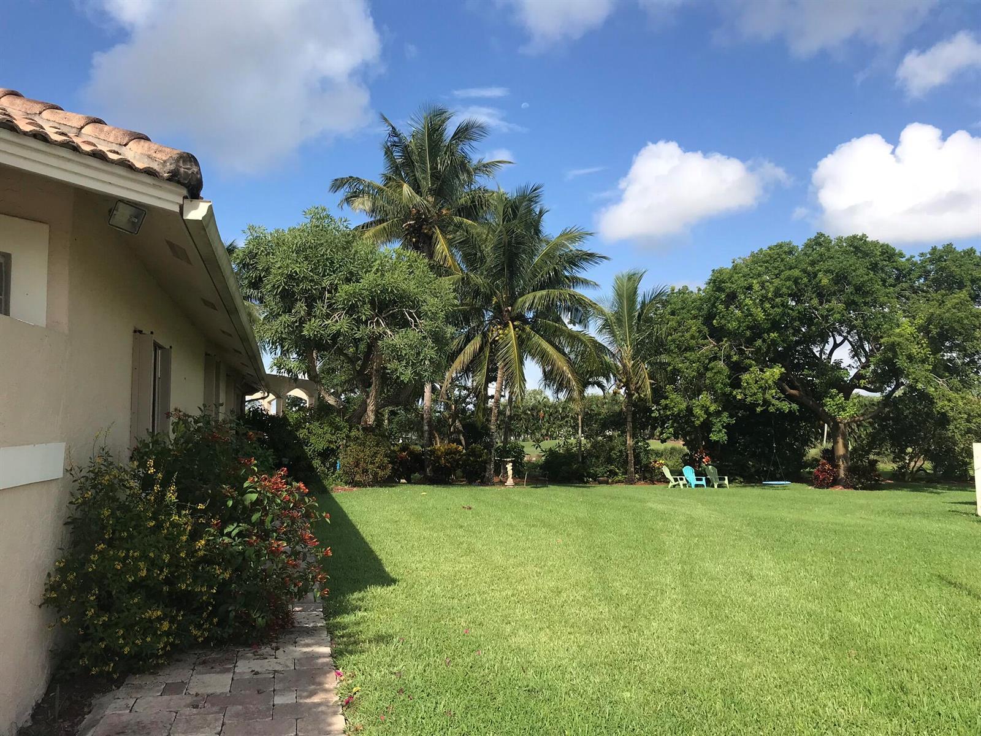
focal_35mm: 28
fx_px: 794
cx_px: 490
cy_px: 368
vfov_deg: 49.7
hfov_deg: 63.4
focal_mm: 3.99
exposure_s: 1/1953
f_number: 1.8
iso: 20
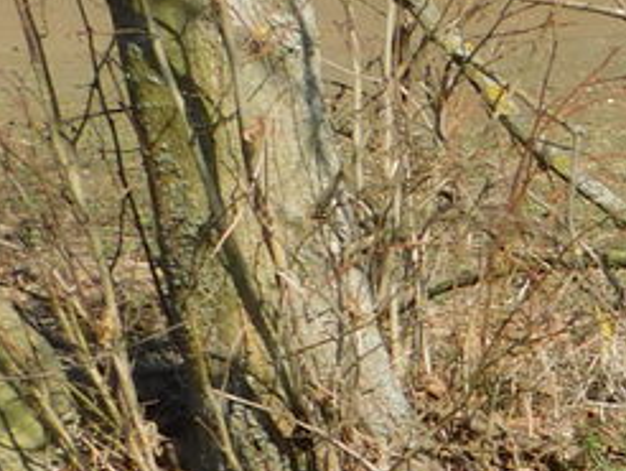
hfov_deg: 13.4
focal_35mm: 112
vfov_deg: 13.1
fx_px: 2027
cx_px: 1463
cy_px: 453
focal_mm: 4
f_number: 3
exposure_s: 1/1250
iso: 125
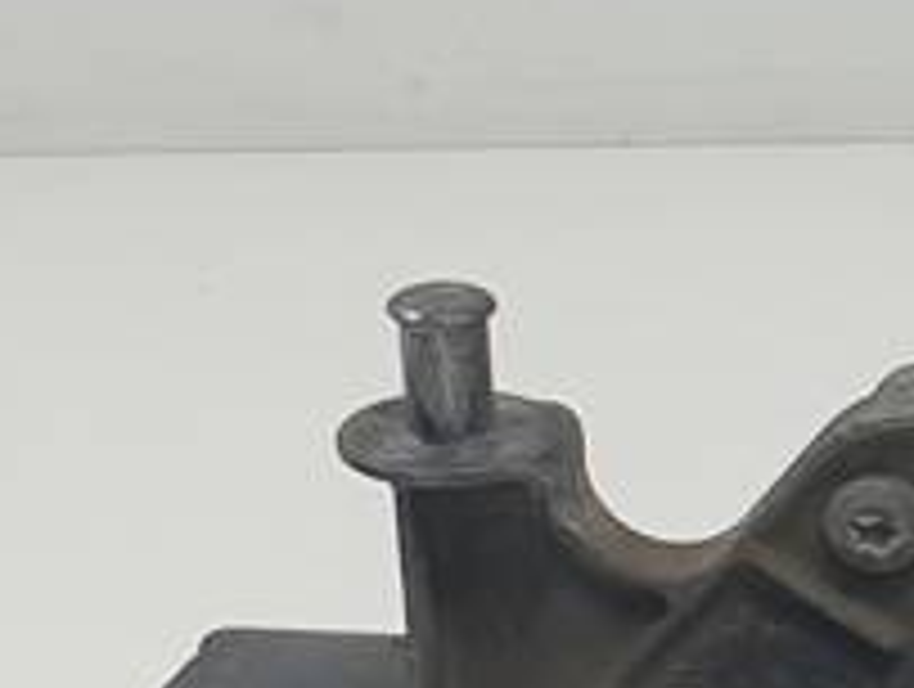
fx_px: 4867
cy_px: 859
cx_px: 2503
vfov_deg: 8.0
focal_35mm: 184
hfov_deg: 9.1
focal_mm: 4.3
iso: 50
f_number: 2.4
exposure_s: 1/284
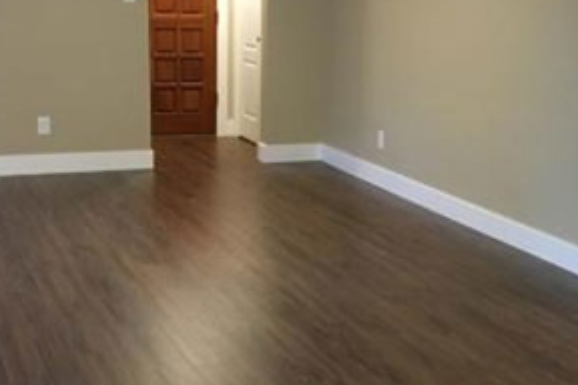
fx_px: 1076
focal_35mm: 67
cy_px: 162
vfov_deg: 20.3
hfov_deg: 29.8
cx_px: 391
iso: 250
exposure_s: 1/30
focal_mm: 4.15
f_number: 2.2
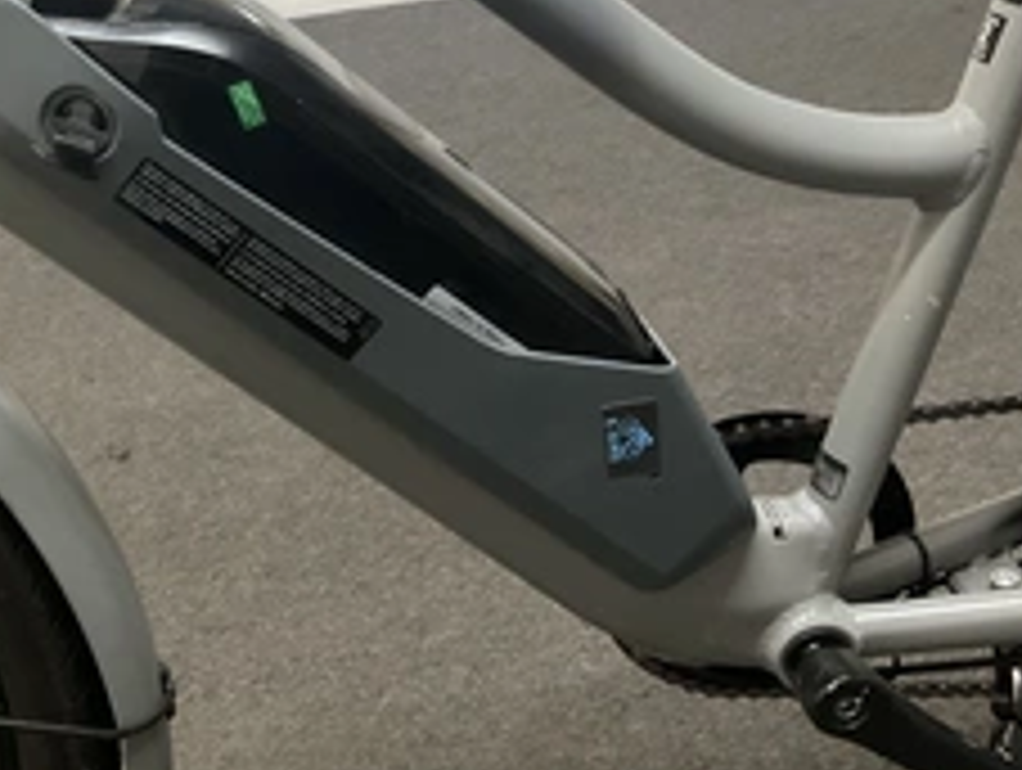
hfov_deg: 36.8
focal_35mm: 51
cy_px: 180
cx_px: 297
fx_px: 1508
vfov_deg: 28.2
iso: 200
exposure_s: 1/40
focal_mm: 3
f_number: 1.8
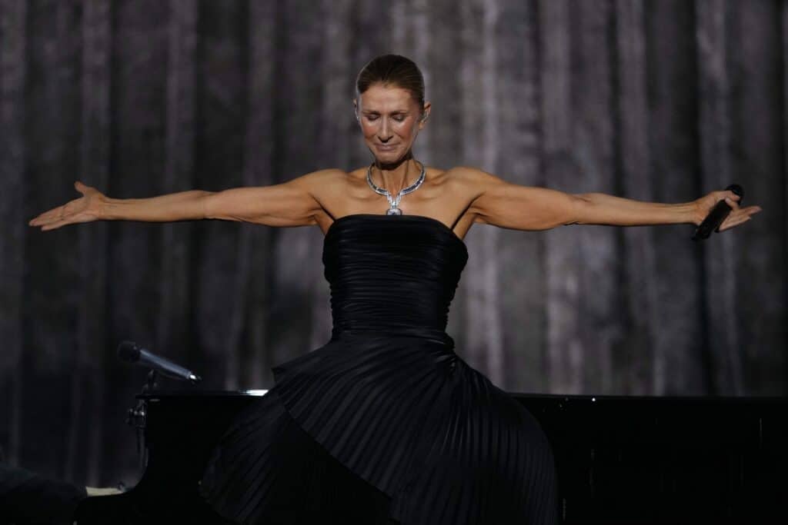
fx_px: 13134
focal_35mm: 600
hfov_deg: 3.4
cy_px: 262
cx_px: 394
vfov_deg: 2.3
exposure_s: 1/500
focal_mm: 600
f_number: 4
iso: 2500
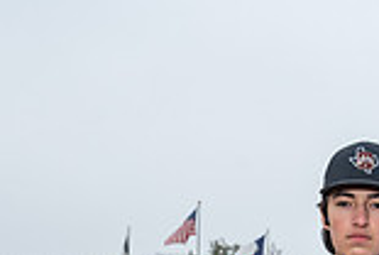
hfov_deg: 14.6
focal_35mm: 139
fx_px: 1466
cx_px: 308
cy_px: 549
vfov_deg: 9.2
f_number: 6.3
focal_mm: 48
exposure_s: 1/125
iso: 100
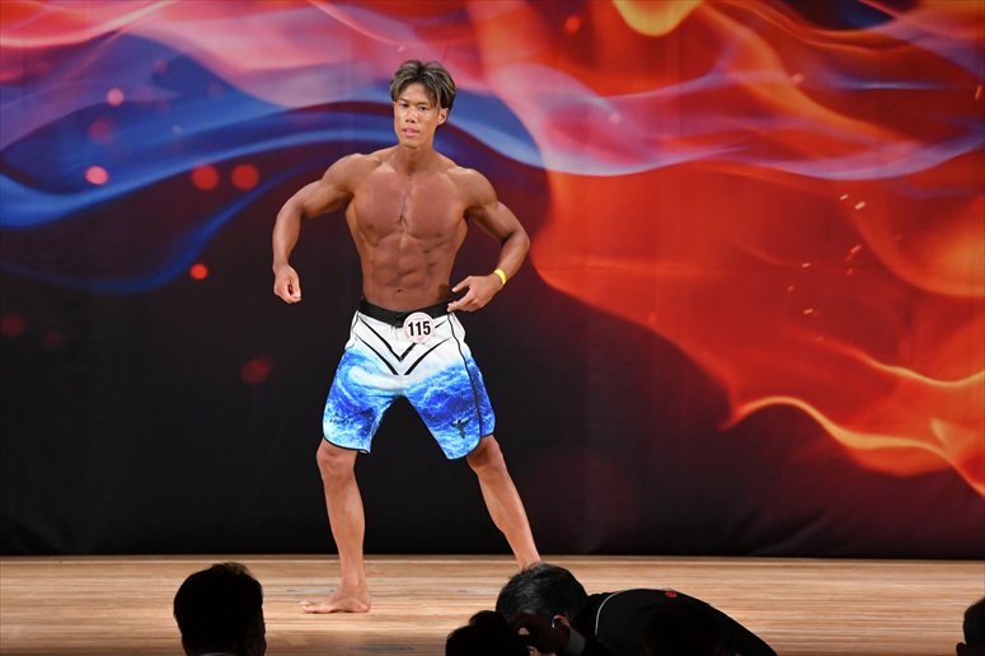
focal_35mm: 225
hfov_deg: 9.2
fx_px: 6153
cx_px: 492
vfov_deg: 6.1
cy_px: 328
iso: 3200
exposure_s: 1/400
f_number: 5.6
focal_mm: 150
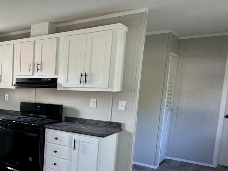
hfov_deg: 40.6
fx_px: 237
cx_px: -27
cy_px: 113
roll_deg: -2.6
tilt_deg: -8.3
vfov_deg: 39.2
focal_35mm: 36
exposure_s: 1/99
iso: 320
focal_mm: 2.22
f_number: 2.2
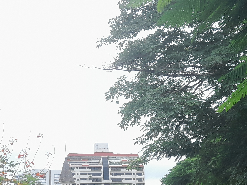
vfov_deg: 13.2
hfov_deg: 18.2
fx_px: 764
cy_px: 255
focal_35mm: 107
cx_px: 200
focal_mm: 4.6
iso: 20
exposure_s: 1/350
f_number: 2
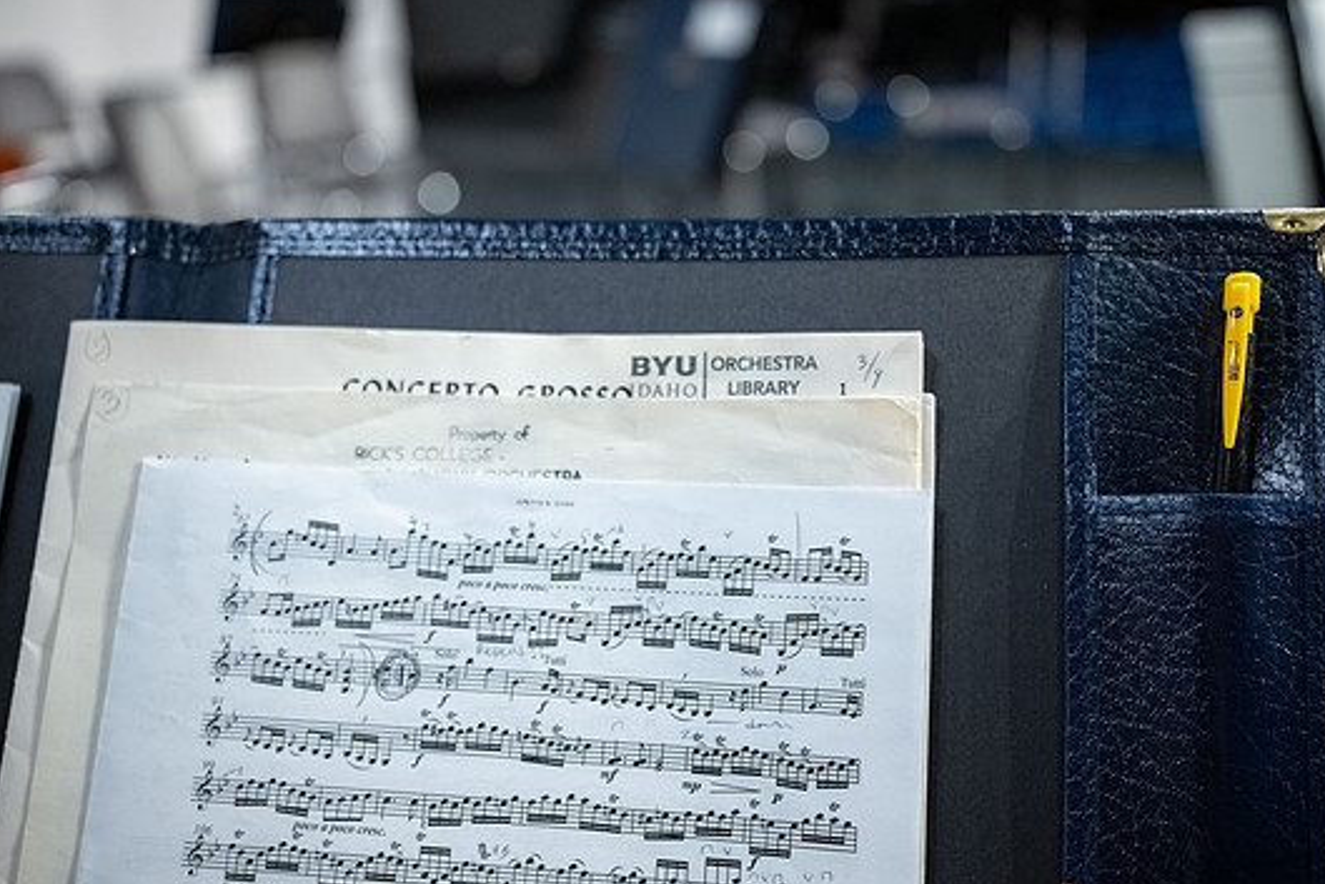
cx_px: 719
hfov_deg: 55.7
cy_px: 472
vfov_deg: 38.9
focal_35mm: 34
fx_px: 1252
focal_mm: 31
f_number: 2.8
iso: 1600
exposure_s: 1/400
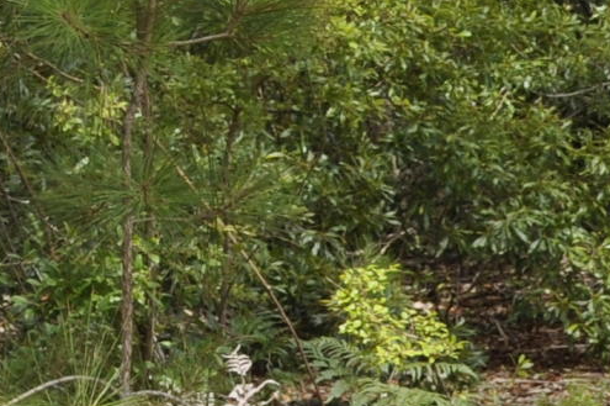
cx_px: -211
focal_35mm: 291
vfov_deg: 4.6
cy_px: -590
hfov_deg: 7.0
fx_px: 4926
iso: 200
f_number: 7.1
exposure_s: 1/200
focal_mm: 32
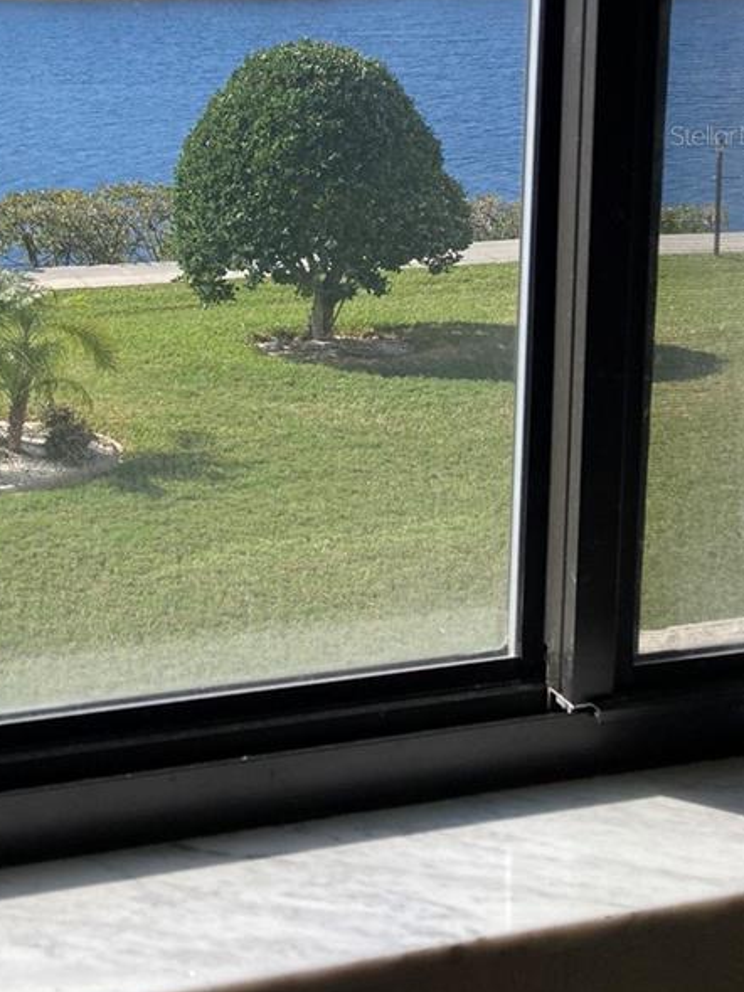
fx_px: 1633
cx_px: 32
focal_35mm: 57
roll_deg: -1.5
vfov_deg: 32.4
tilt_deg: -7.5
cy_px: 135
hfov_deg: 24.7
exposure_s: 1/1185
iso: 20
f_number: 1.8
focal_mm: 3.99
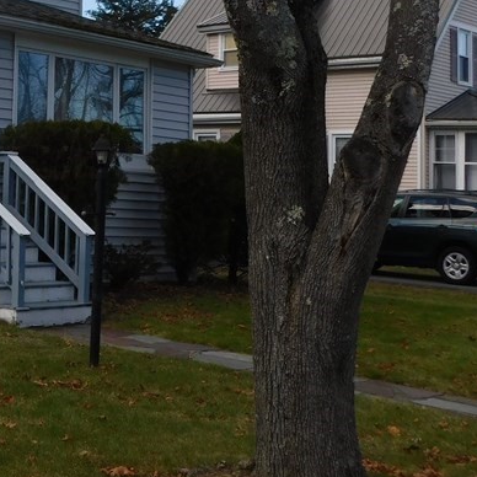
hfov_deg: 23.3
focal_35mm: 70
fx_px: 1091
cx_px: -39
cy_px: 77
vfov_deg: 24.2
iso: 125
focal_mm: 5.3
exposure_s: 1/800
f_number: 3.2
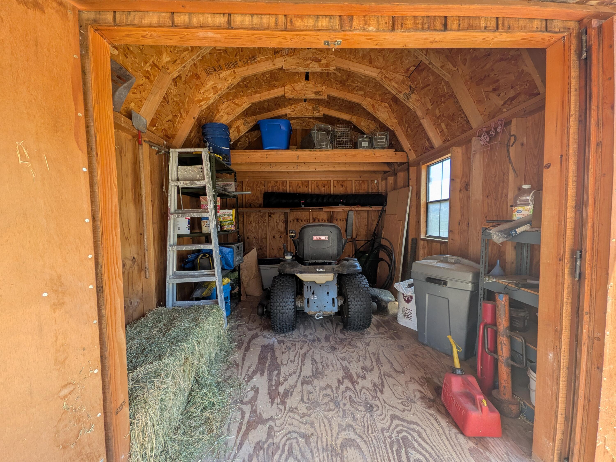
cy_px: 231
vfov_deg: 85.7
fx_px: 249
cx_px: 308
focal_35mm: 14
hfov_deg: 102.1
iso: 41
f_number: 2.2
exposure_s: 1/138
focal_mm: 1.85
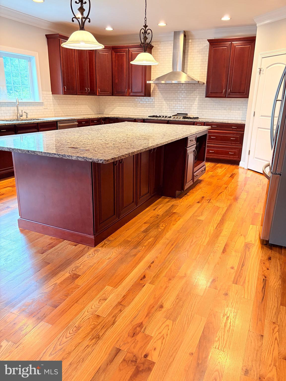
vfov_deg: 67.3
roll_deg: -1.3
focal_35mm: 26
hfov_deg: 53.1
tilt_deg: -17.8
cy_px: 190
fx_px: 286
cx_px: 143
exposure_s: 1/60
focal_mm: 5.96
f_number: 1.6
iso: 250
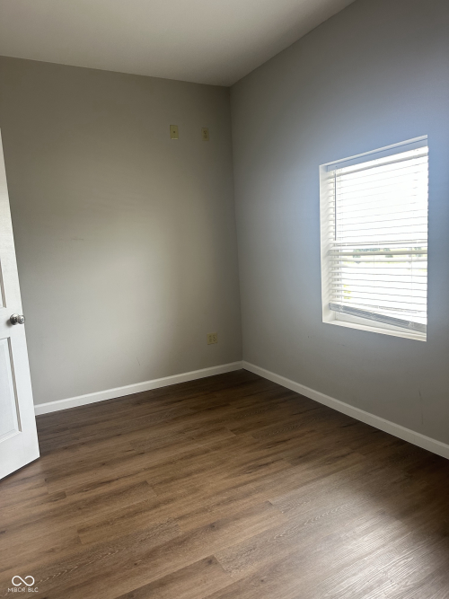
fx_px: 415
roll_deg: +3.3
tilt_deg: -6.4
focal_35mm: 24
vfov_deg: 71.6
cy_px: 300
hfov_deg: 56.8
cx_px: 224
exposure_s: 1/121
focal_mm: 6.86
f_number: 1.78
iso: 125
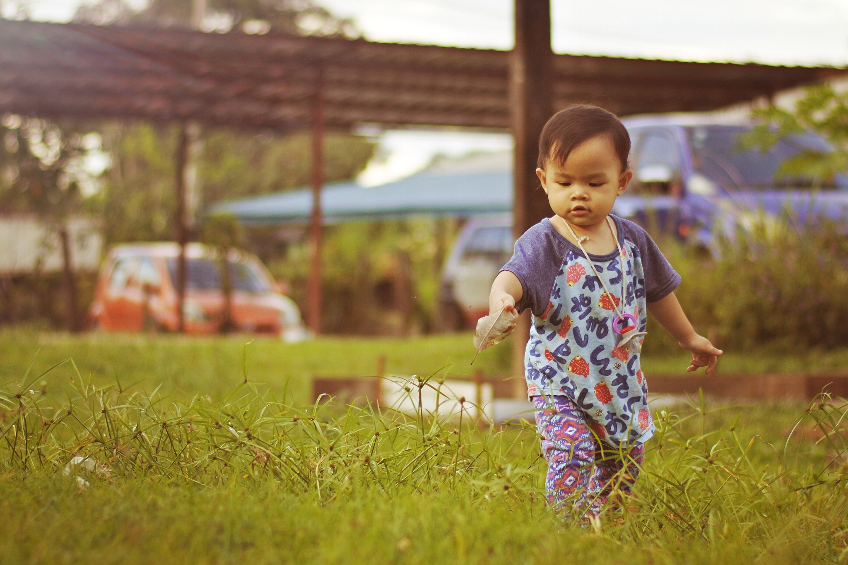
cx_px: 424
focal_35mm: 135
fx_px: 3180
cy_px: 282
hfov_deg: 15.2
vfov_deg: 10.2
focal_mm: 50
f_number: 1.8
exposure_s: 1/2000
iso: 200
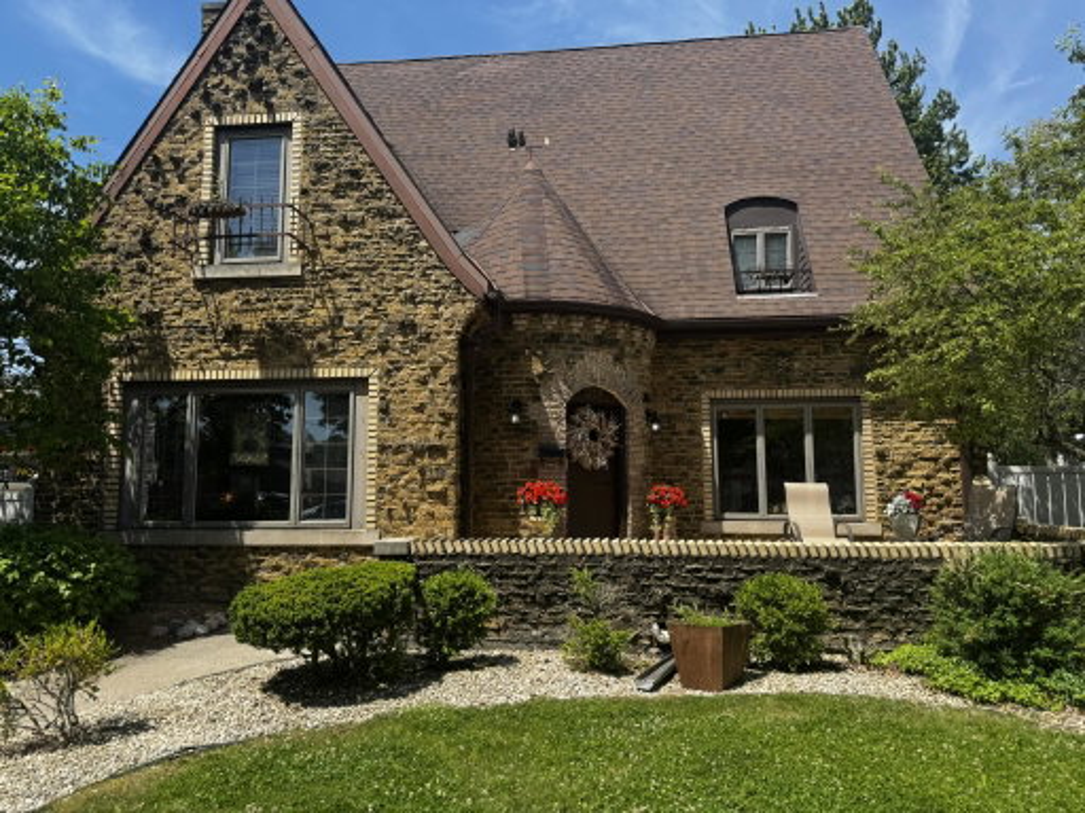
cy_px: 406
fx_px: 752
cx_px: 542
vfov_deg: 56.8
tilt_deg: +5.8
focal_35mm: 24
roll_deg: -0.2
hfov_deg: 71.6
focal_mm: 6.76
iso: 80
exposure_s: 1/2331
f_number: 1.78
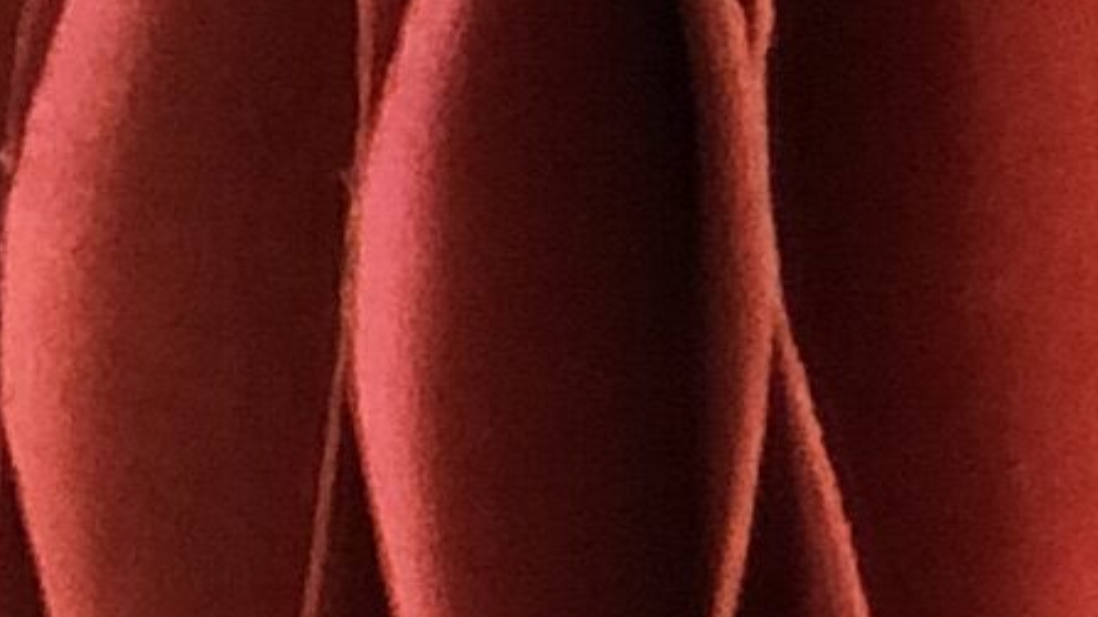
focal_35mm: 511
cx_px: -1299
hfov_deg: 4.2
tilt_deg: +4.5
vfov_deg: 2.4
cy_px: 447
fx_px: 14871
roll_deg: -0.1
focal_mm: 6
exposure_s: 1/30
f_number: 2.4
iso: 100
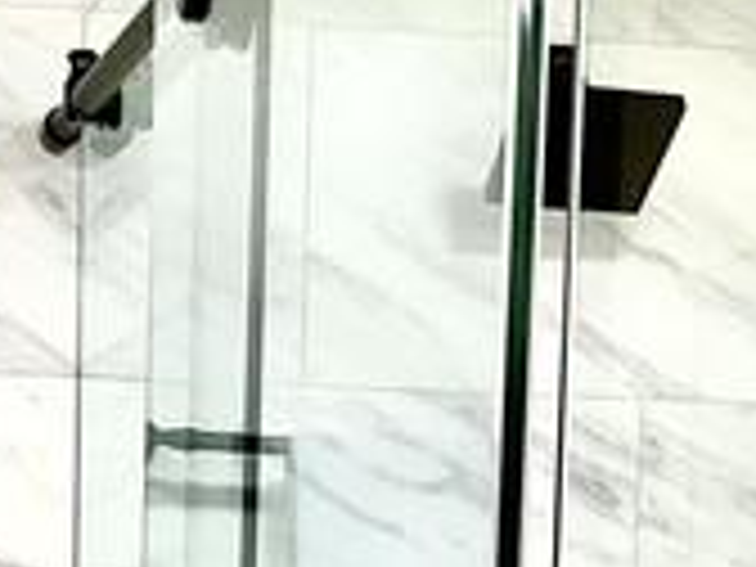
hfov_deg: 13.4
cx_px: 272
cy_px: 1094
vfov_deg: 9.5
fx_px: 3210
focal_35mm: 147
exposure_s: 1/120
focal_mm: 3
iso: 64
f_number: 1.8
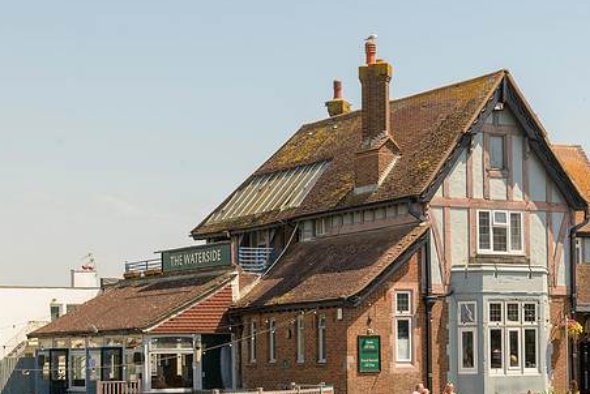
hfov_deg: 21.0
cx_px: 370
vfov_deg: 14.1
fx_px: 1591
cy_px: 266
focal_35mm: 97
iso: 140
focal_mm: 70
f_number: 9
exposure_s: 1/160
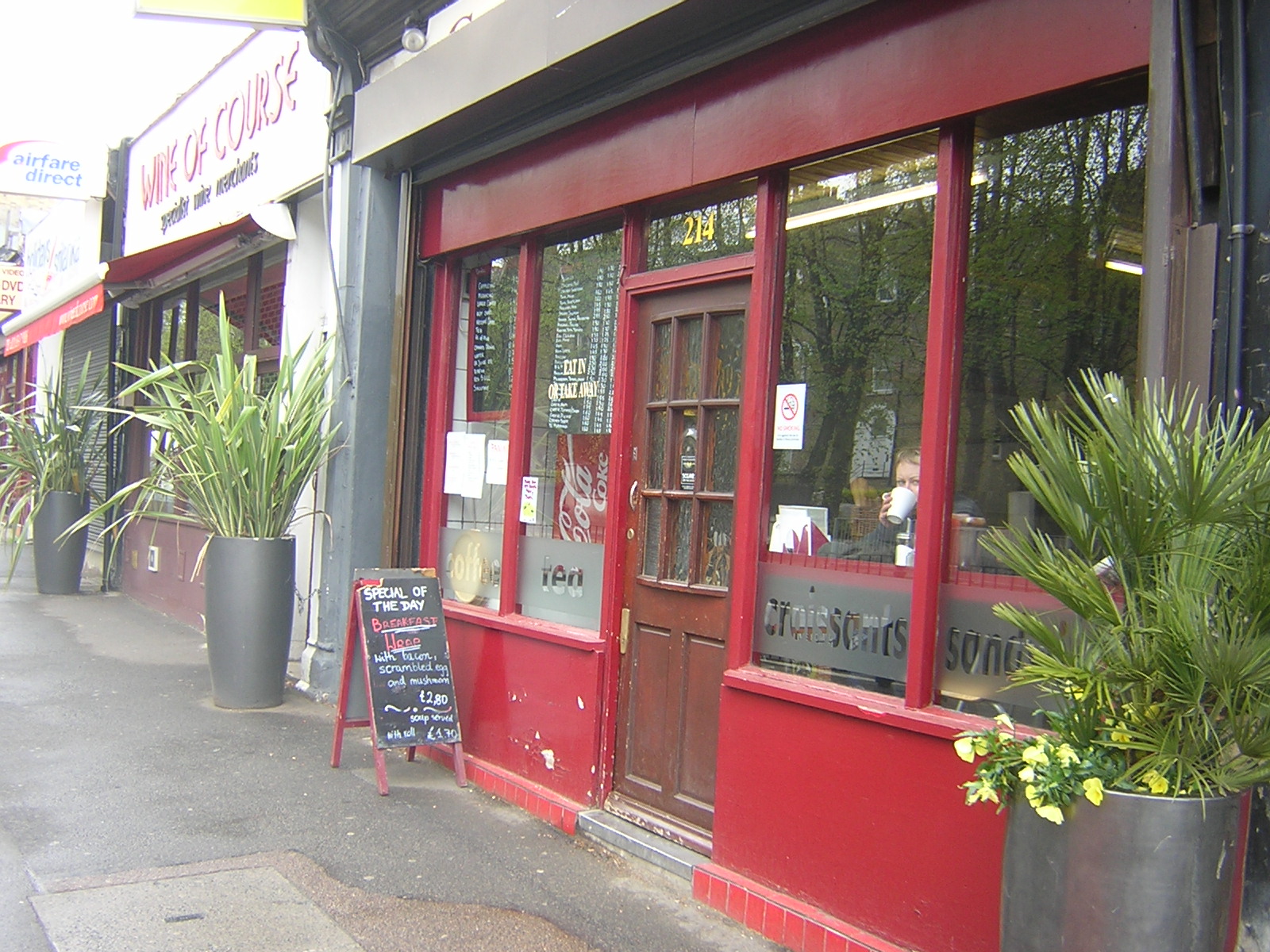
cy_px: 476
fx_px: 1321
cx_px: 635
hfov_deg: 51.4
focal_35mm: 36
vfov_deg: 39.7
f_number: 2.6
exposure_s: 1/107
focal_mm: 4.7
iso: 100
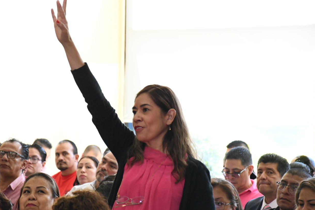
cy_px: 114
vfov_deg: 6.6
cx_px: 111
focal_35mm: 207
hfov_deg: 9.9
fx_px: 1811
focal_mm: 105
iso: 2500
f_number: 6.3
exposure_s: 1/125
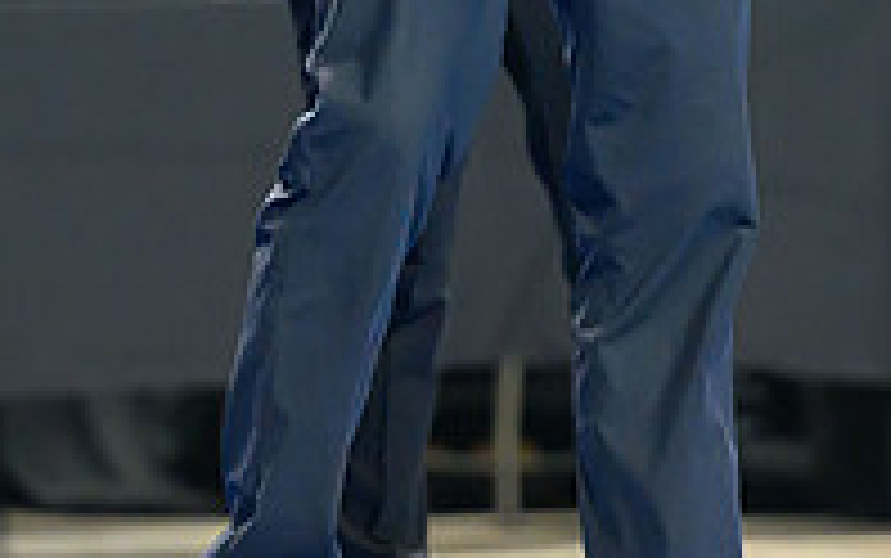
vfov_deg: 2.3
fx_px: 13825
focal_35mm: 569
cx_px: 439
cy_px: -548
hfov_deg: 3.7
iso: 3200
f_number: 2.8
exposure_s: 1/800
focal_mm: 145
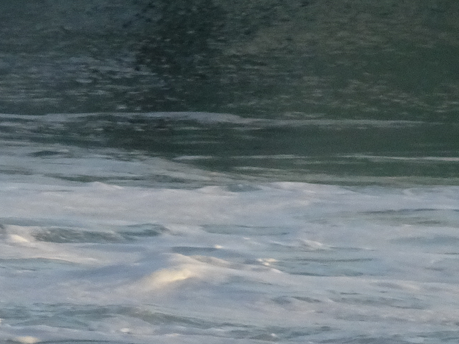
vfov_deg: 0.9
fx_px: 22535
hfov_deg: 1.2
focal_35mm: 1700
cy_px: 23
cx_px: 102
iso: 160
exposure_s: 1/250
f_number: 6.3
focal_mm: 77.35
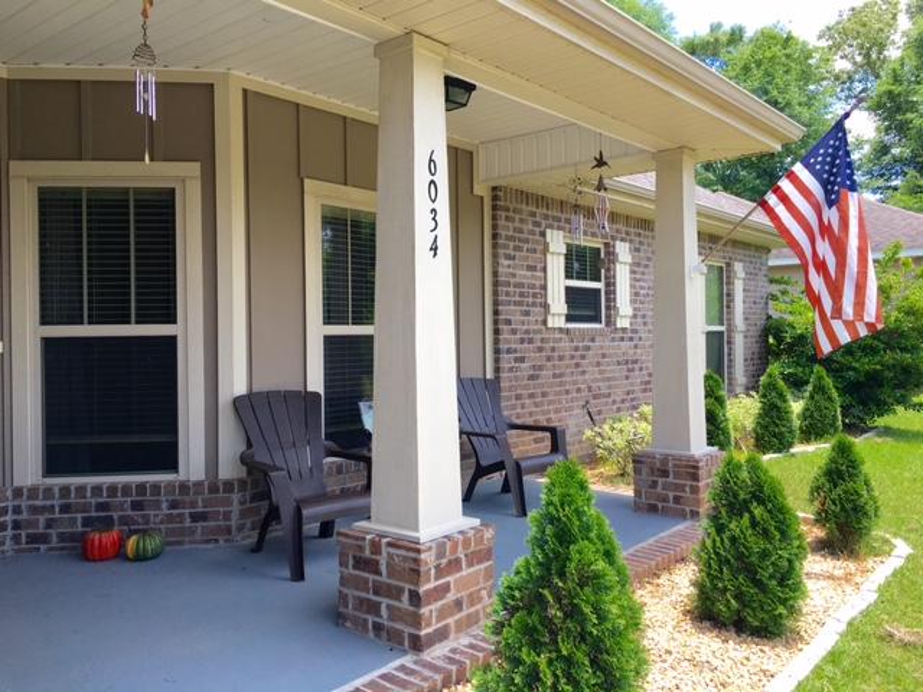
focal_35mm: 29
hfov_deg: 61.7
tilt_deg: +0.7
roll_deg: +0.4
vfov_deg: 48.2
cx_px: 462
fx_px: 773
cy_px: 346
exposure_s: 1/390
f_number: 2.2
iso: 25
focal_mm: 4.15
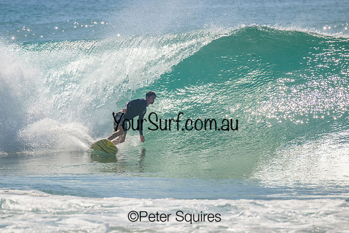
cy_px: 100
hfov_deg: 2.6
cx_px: 149
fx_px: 7767
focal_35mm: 801
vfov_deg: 1.7
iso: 400
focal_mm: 700
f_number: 11
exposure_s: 1/2000
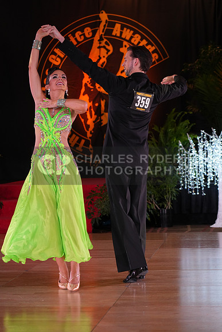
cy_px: 166
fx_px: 971
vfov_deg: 19.5
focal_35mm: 105
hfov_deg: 13.0
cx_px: 111
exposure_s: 1/200
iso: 1250
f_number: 4.5
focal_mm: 105
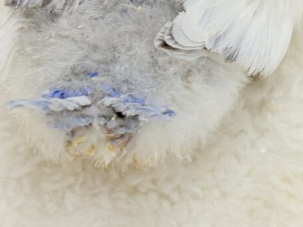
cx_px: 302
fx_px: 1182
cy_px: -29
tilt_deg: -48.2
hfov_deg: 14.4
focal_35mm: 135
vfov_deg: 10.8
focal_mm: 5.96
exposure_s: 1/100
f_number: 1.6
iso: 50
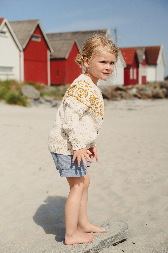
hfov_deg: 24.2
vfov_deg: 35.7
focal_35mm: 56
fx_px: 393
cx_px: 84
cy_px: 126
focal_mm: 56
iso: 100
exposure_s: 1/4000
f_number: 4
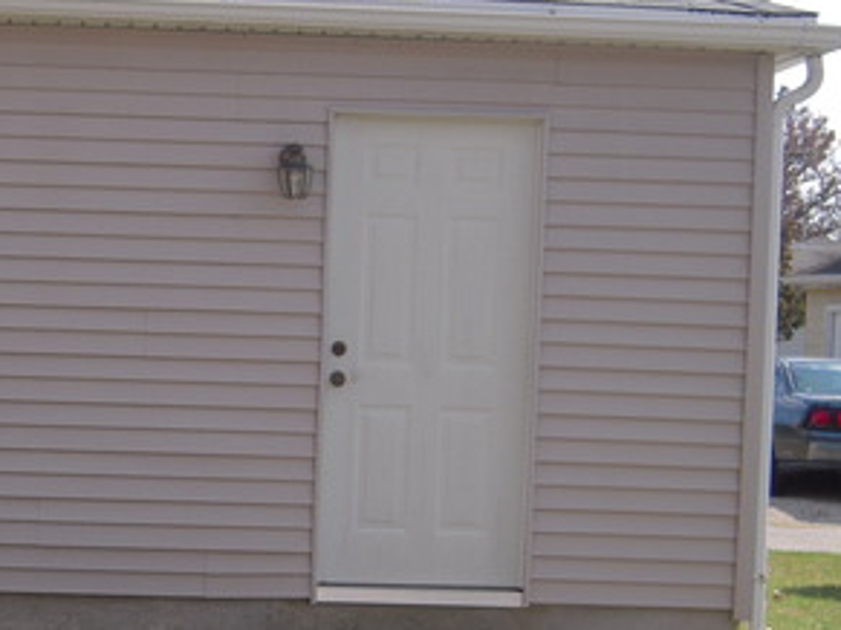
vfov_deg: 13.4
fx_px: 2671
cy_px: 474
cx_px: 127
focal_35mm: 110
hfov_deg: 17.7
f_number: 3.5
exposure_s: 1/500
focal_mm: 8.9
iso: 100
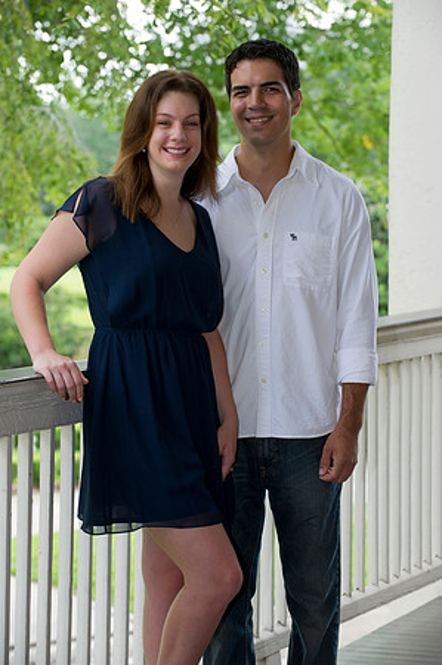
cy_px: 332
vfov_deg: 17.1
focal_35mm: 120
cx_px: 221
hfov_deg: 11.4
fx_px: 2215
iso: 250
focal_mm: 120
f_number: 5.6
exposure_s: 1/80
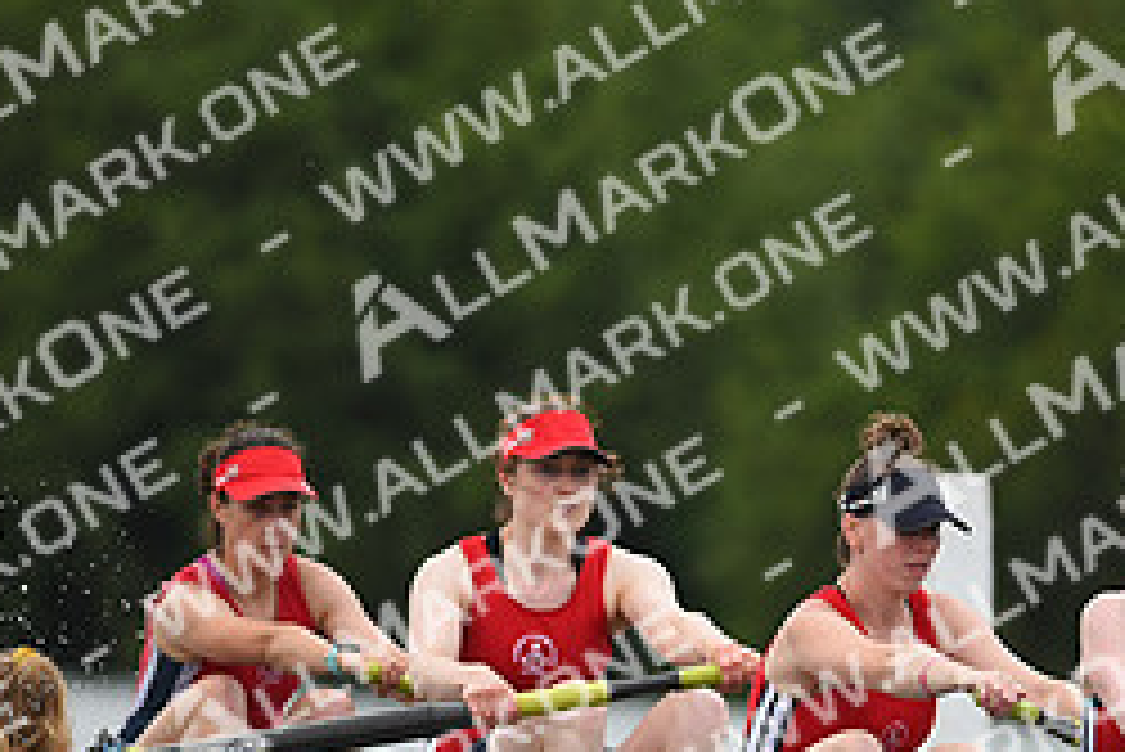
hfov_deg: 3.0
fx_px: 21730
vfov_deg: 2.0
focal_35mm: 695
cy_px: 642
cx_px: 770
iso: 200
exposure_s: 1/1600
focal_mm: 300
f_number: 4
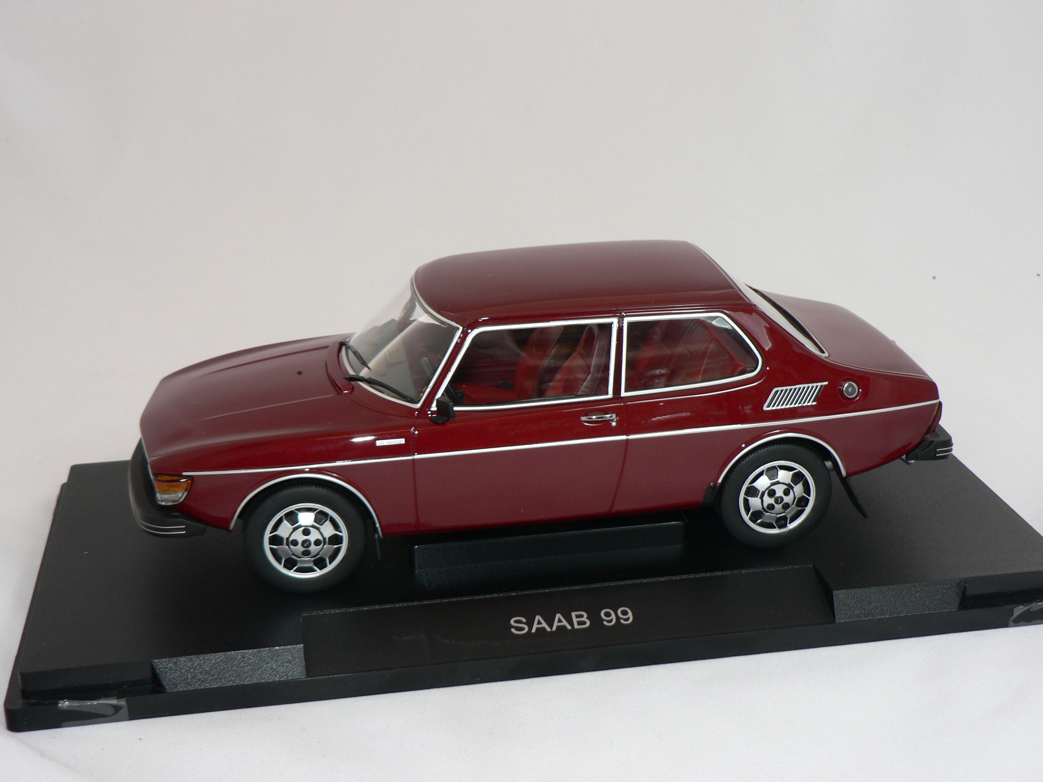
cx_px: 522
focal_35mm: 51
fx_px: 1537
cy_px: 391
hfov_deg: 37.5
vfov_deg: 28.6
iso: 80
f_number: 2.8
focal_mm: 8.4
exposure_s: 1/60
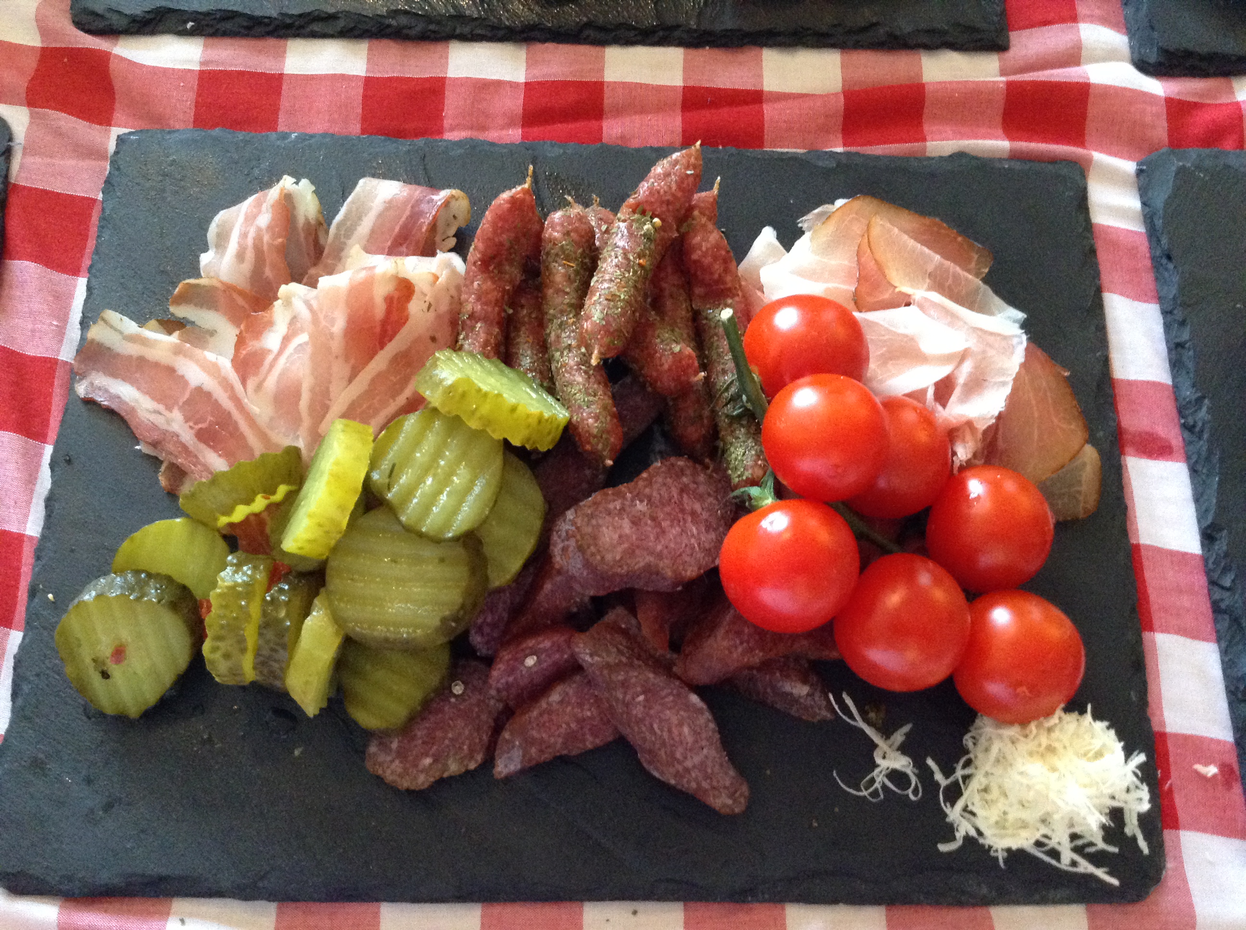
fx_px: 1186
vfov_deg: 42.8
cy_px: 465
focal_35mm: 33
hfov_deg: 55.4
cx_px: 623
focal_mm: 3.3
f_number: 2.4
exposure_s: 1/15
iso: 320
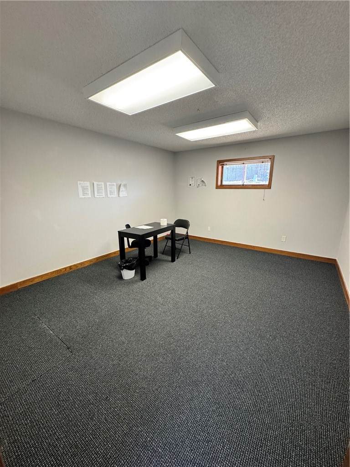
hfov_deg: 85.7
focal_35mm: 14
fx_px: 189
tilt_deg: -10.9
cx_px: 175
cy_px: 234
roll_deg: -1.5
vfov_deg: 102.1
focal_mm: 2.22
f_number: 2.2
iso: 250
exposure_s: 1/60
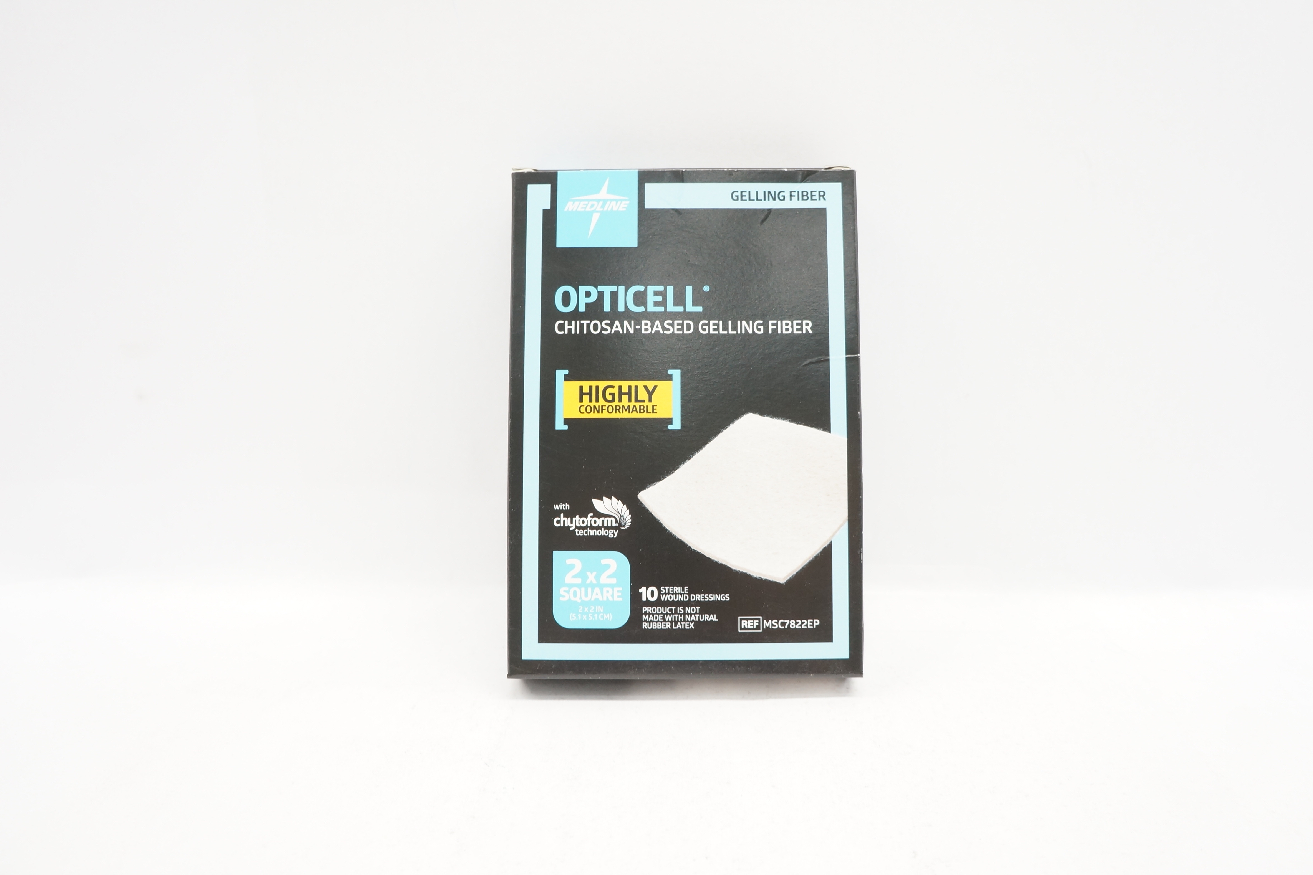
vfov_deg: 46.4
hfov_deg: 65.5
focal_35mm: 28
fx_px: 1021
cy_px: 433
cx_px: 680
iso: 400
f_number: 5.6
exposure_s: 1/40
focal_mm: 18
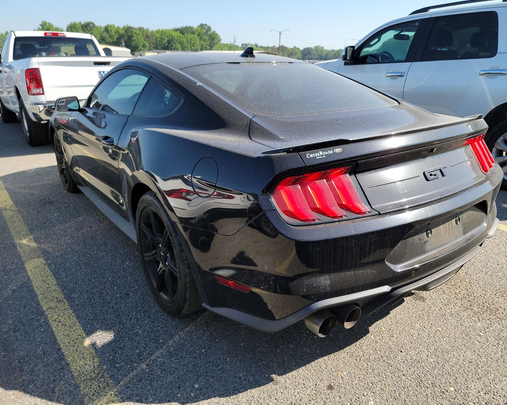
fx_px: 390
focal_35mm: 26
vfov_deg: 54.9
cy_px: 200
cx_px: 275
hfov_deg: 65.9
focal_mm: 6.7
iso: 50
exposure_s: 1/474
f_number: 1.8
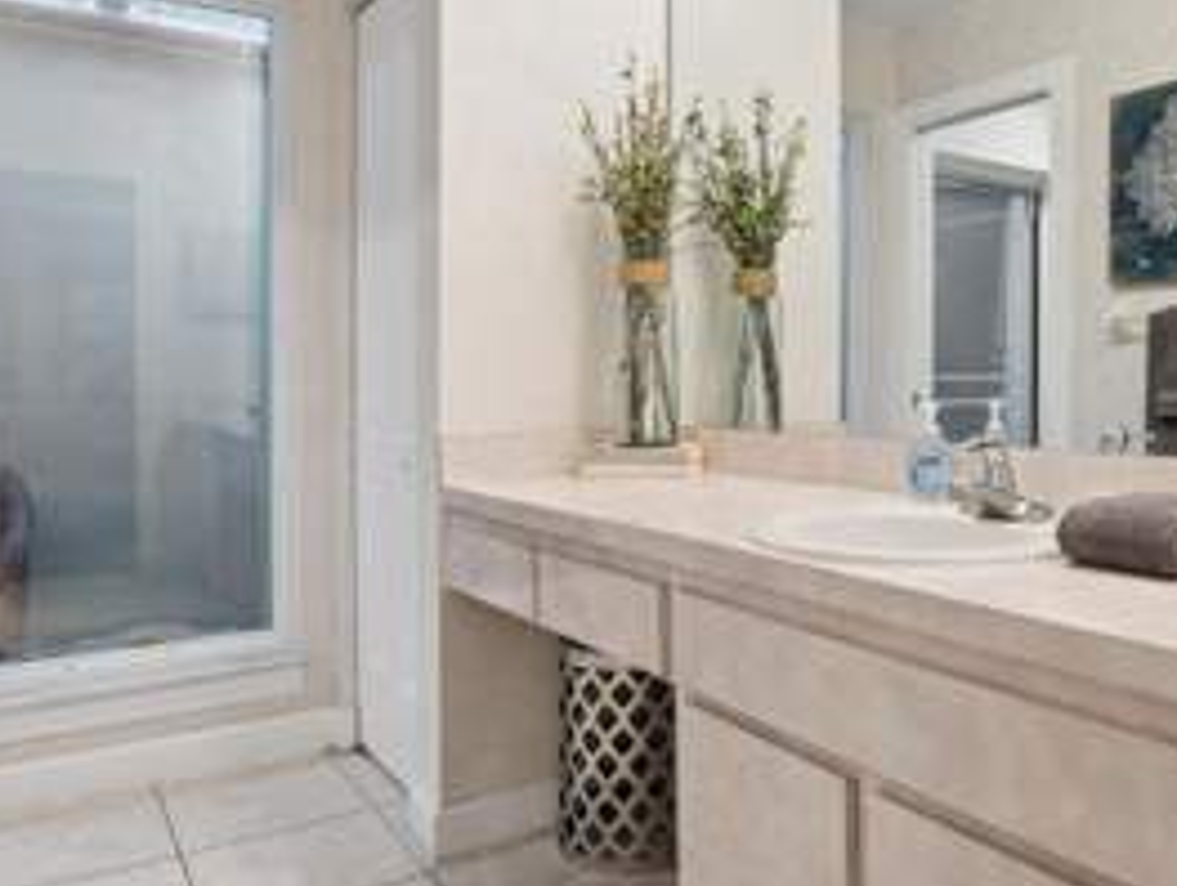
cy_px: 347
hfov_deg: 61.4
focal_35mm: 28
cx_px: 810
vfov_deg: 49.5
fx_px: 953
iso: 100
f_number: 7.1
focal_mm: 16
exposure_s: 1/10
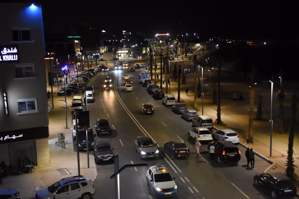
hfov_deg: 43.6
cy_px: 100
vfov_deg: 29.9
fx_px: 374
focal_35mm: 45
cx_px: 150
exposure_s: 1/80
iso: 2500
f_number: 4.5
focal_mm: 30
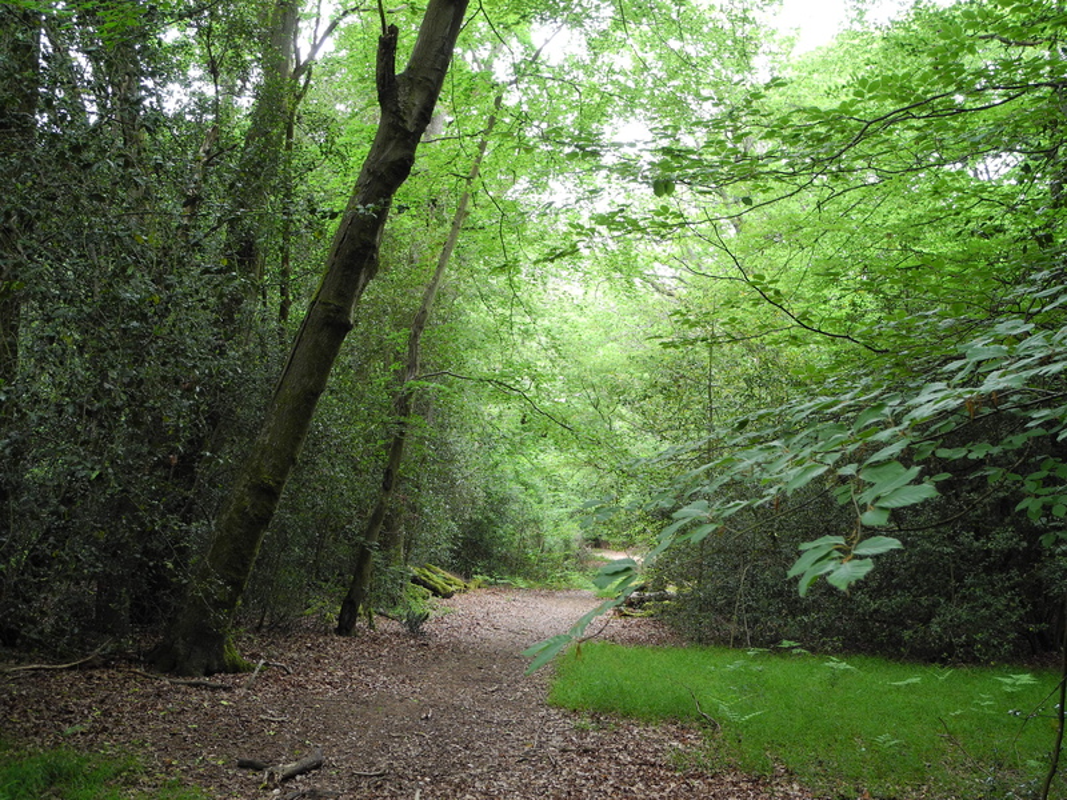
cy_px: 400
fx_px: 1079
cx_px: 534
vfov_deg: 40.7
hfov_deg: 52.6
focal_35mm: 35
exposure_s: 1/32.4
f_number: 3.2
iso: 100
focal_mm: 7.4
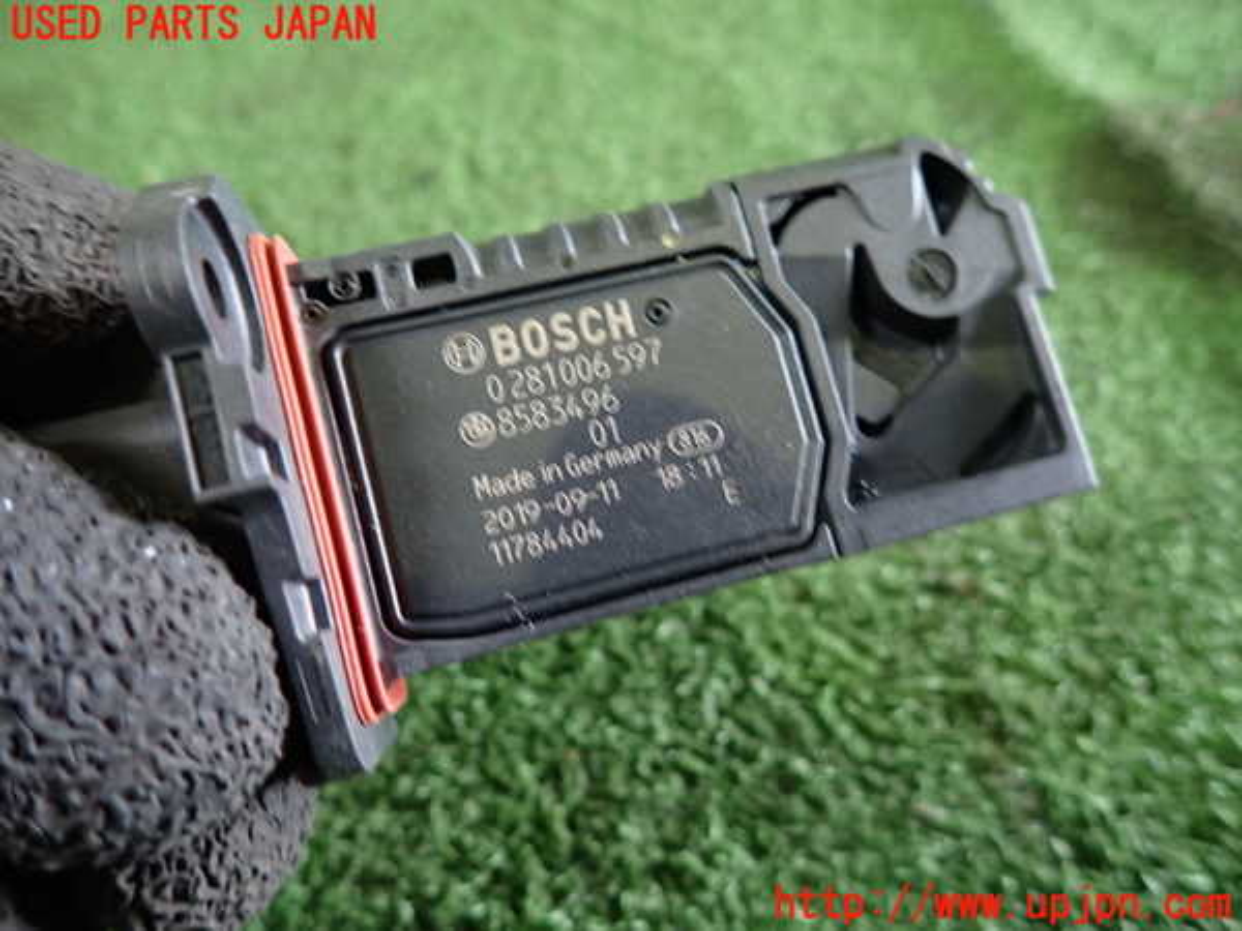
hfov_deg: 69.4
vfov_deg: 54.9
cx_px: 621
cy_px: 466
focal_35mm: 25
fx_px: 897
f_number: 2
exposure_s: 1/30
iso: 320
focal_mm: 4.5
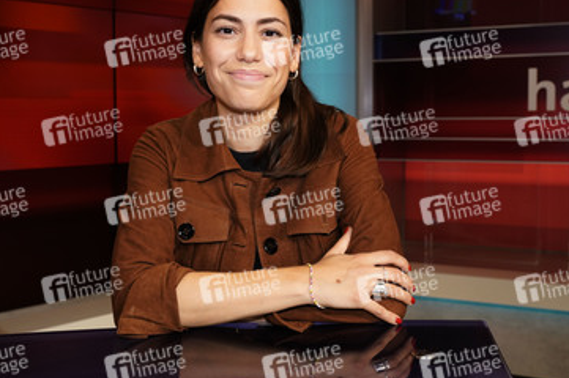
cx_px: 261
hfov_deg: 48.4
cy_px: 167
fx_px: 632
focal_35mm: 40
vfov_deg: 33.3
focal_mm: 32
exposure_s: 1/200
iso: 2000
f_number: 5.6
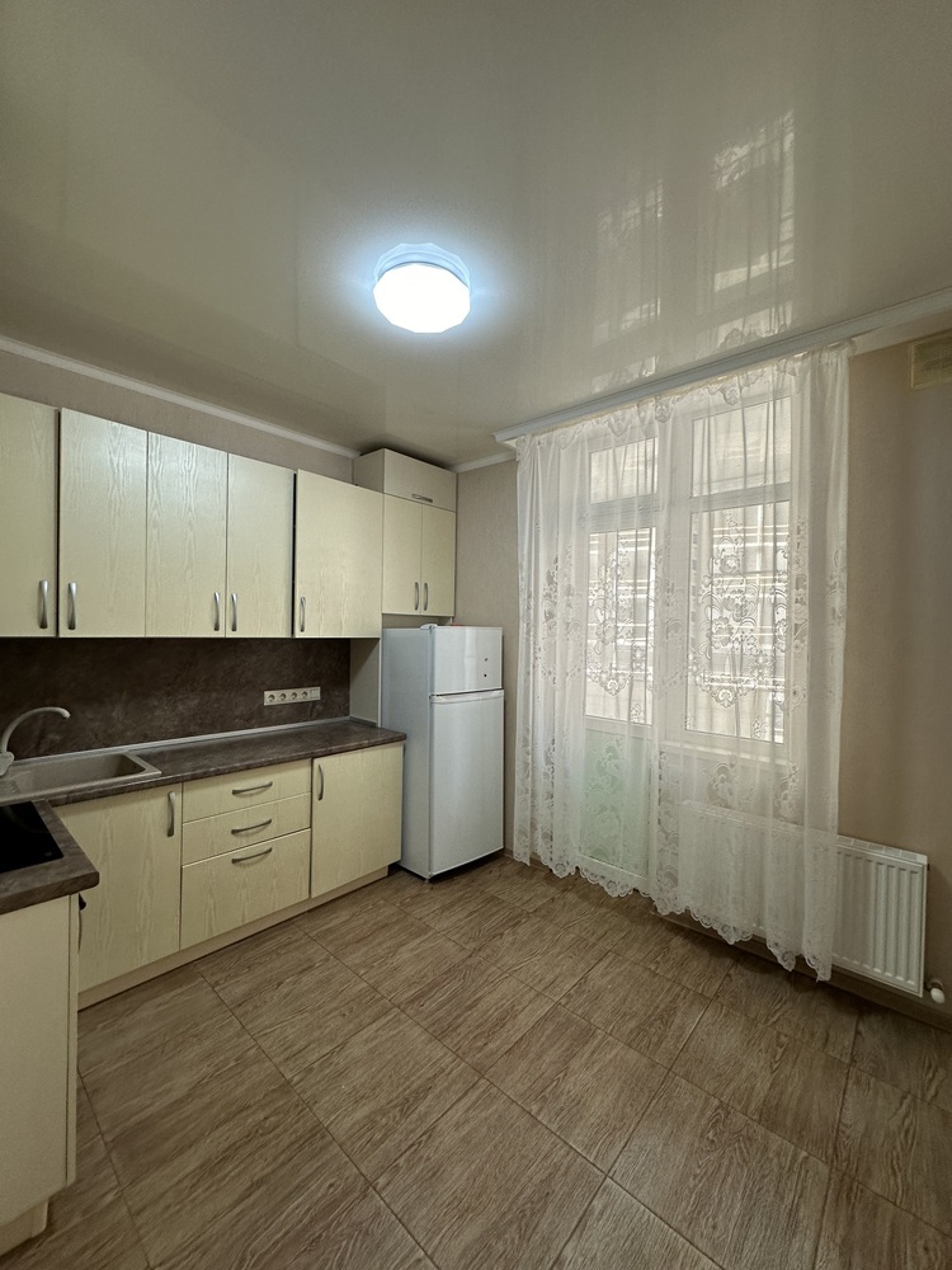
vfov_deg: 102.1
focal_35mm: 14
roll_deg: -1.1
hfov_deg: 85.7
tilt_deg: -0.3
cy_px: 635
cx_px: 476
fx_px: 513
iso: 125
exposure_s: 1/100
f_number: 2.2
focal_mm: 2.22
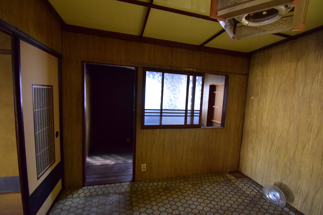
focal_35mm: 15
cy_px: 108
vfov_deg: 77.4
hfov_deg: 100.4
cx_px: 162
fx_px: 135
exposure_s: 1/90
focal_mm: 10
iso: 2500
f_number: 5.6
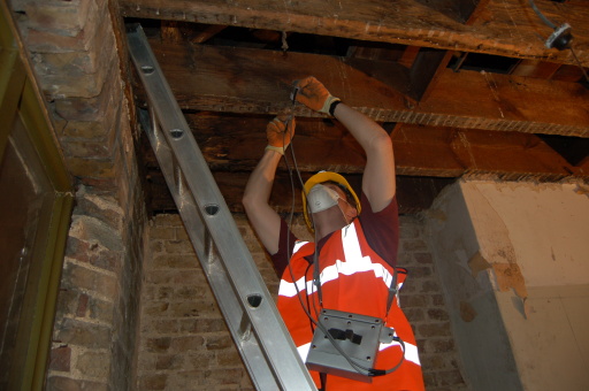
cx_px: 294
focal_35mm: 27
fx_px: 441
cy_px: 196
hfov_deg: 67.4
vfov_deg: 47.8
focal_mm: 18
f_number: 3.5
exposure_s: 1/60
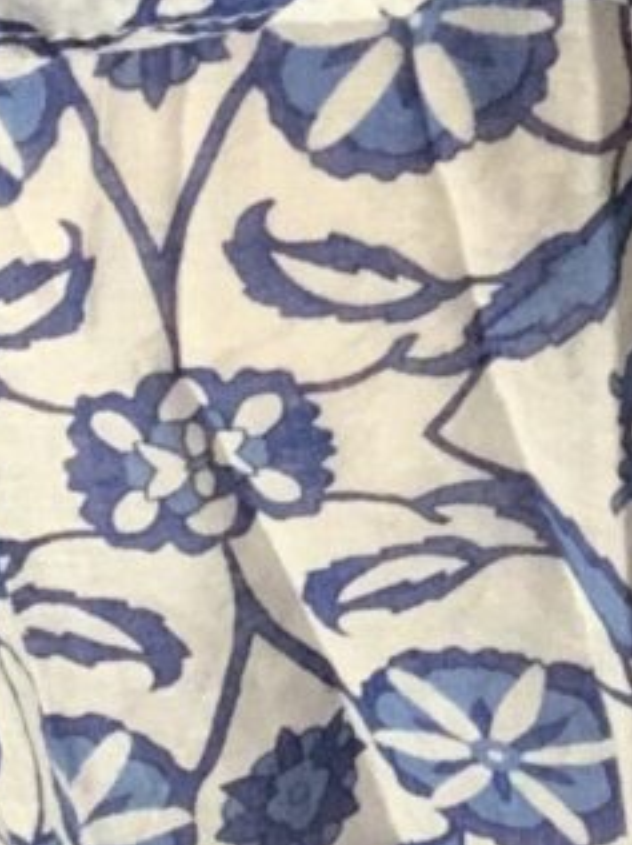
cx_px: 904
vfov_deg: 9.4
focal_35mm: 207
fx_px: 5049
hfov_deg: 7.1
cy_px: -307
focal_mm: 2.87
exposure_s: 1/40
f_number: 2.2
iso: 320
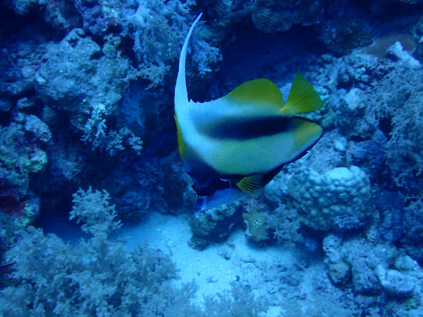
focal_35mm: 58
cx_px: 212
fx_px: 709
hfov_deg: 33.2
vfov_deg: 25.2
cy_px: 158
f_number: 5
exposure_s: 1/160
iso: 200
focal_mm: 10.35
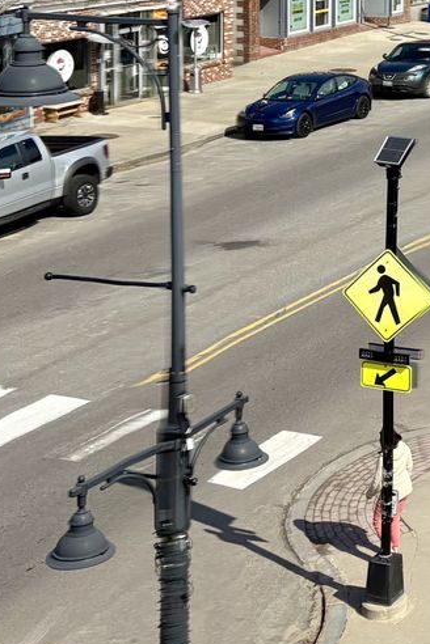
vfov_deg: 22.3
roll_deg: -2.1
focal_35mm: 88
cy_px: 3
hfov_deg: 13.5
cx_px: 843
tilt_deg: -6.5
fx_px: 1577
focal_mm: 5.96
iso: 50
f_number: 1.6
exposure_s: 1/3831
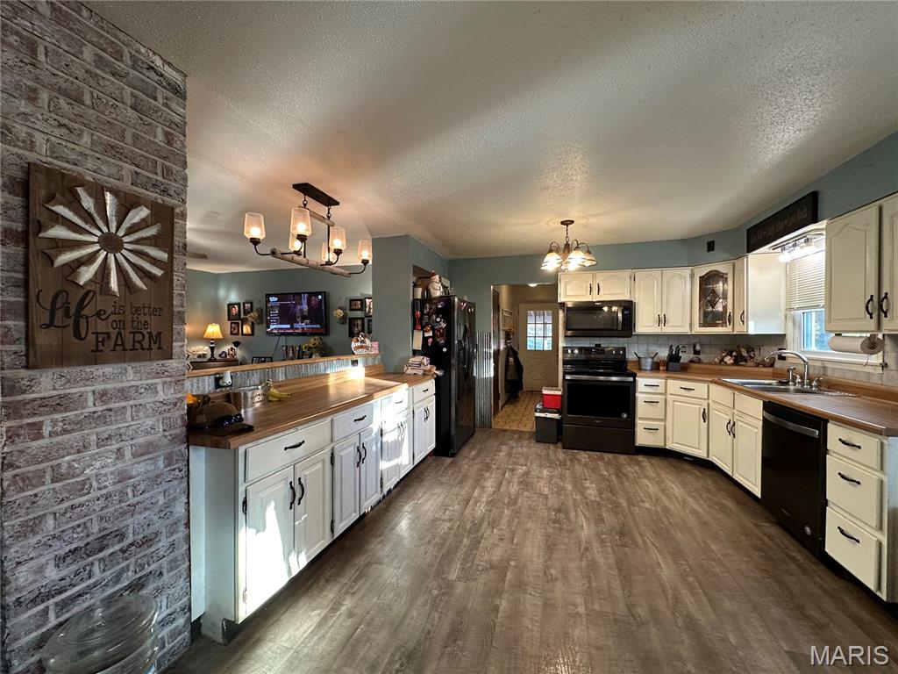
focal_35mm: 14
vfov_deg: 85.7
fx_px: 363
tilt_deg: +0.0
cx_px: 449
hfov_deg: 102.1
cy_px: 337
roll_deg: +0.2
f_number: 2.2
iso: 200
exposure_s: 1/60
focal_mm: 2.22
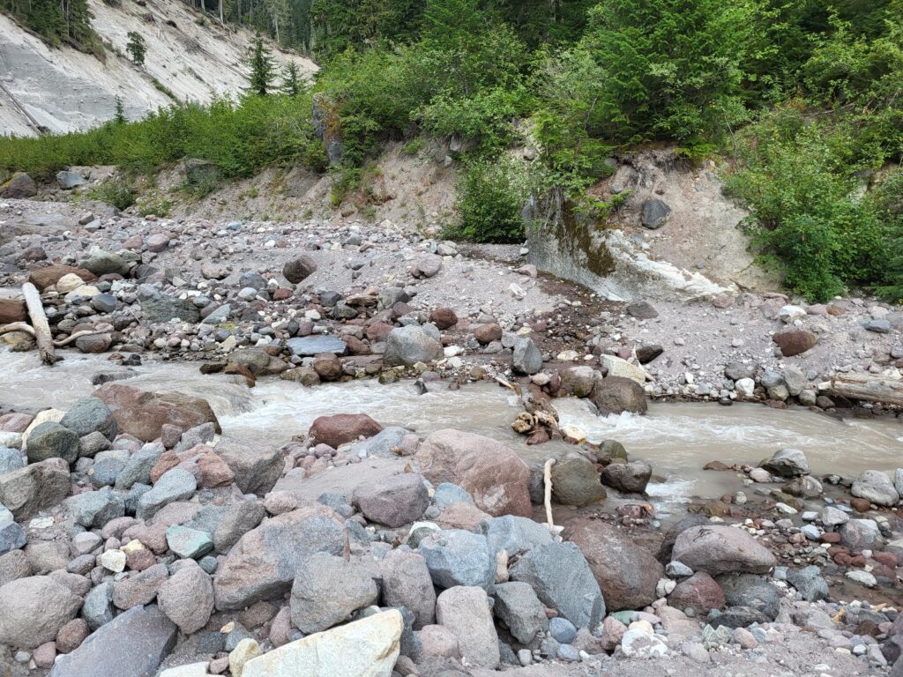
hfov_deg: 67.3
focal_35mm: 26
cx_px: 452
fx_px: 678
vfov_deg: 53.1
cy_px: 338
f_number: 1.8
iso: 40
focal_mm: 5.4
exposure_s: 1/476
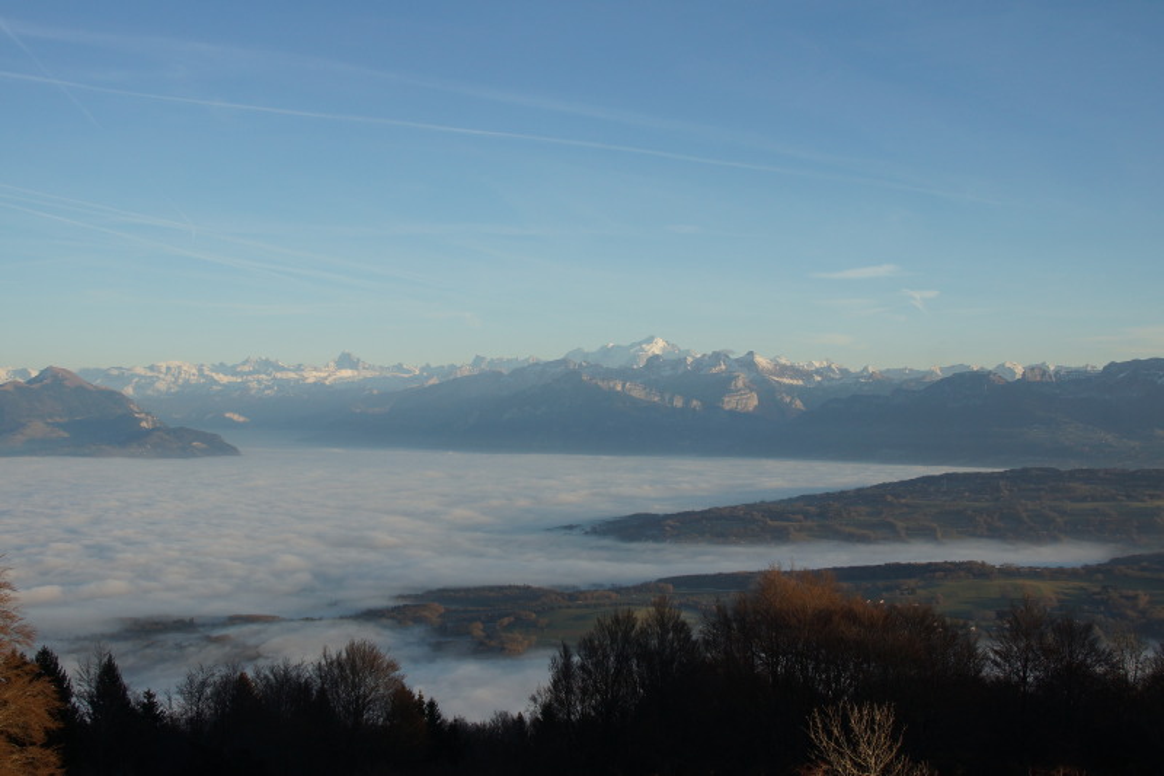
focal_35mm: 42
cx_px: 582
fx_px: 1358
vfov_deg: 31.9
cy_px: 388
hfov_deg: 46.4
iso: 200
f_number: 8
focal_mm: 28
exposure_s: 1/400
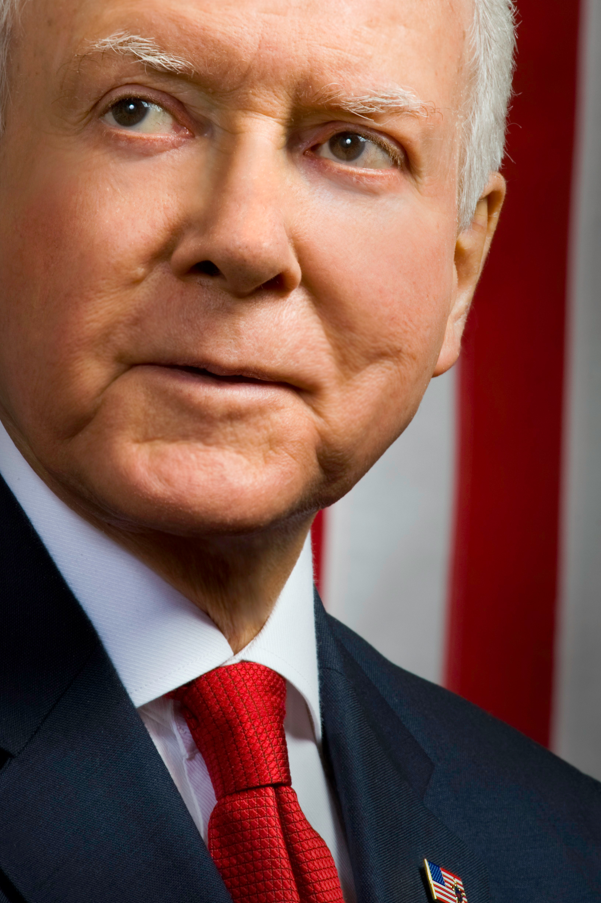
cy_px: 322
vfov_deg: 6.4
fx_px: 8049
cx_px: 194
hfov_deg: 4.3
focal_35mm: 321
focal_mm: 185
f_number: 16
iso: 200
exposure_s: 1/200
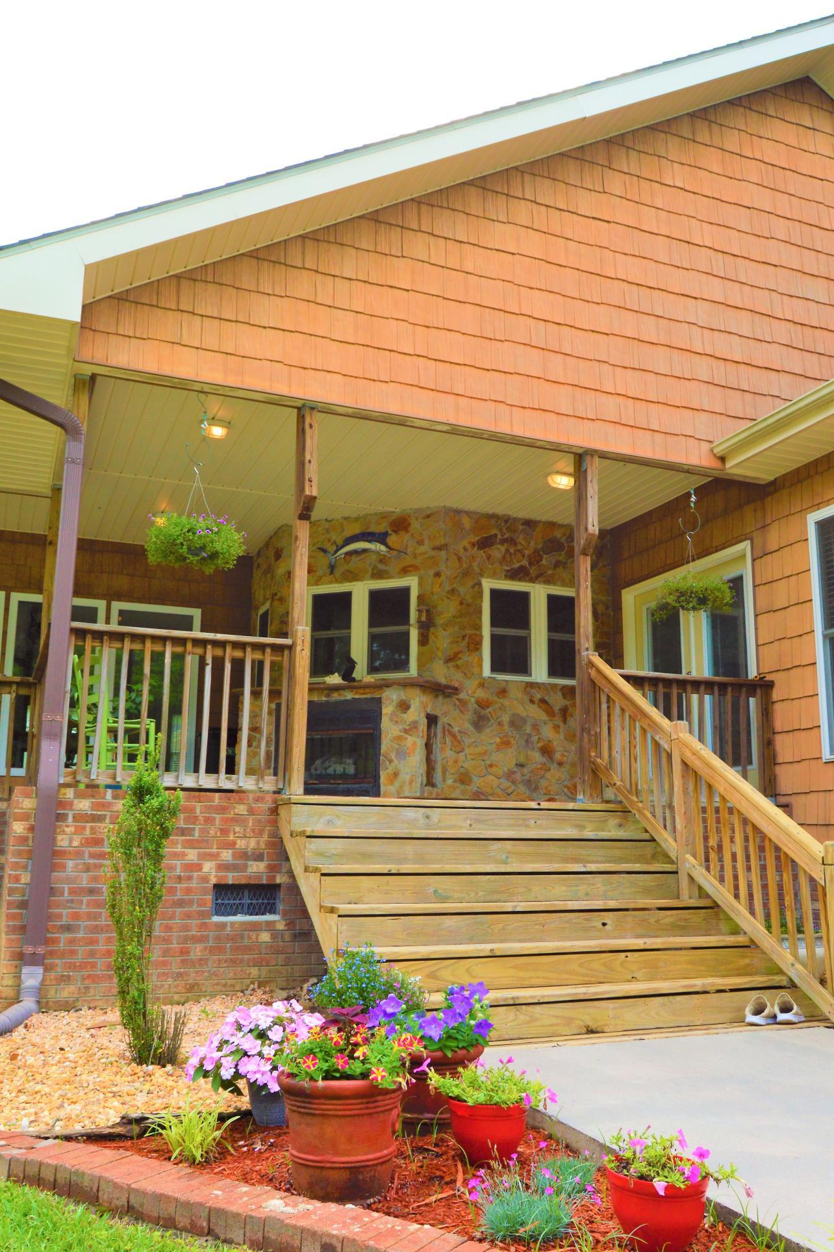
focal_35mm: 28
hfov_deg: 46.4
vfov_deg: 65.5
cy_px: 648
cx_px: 421
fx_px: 973
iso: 400
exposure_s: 1/250
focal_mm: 18
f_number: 10
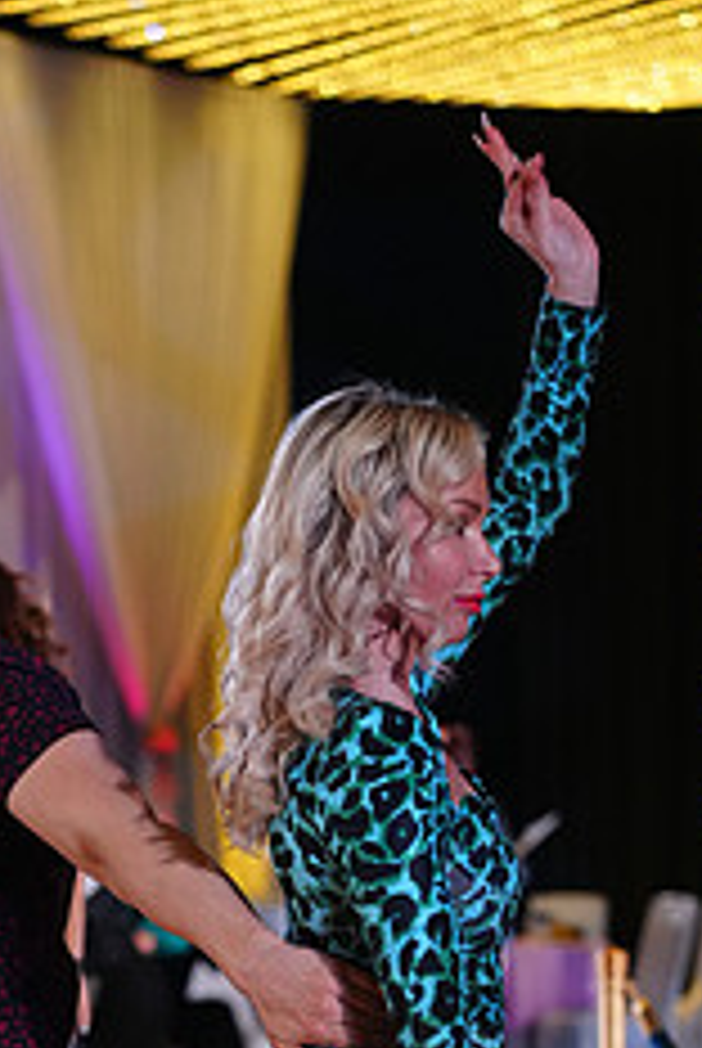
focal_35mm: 236
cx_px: 92
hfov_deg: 5.8
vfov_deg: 8.6
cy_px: 1214
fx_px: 6882
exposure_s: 1/400
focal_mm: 95
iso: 2000
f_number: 4
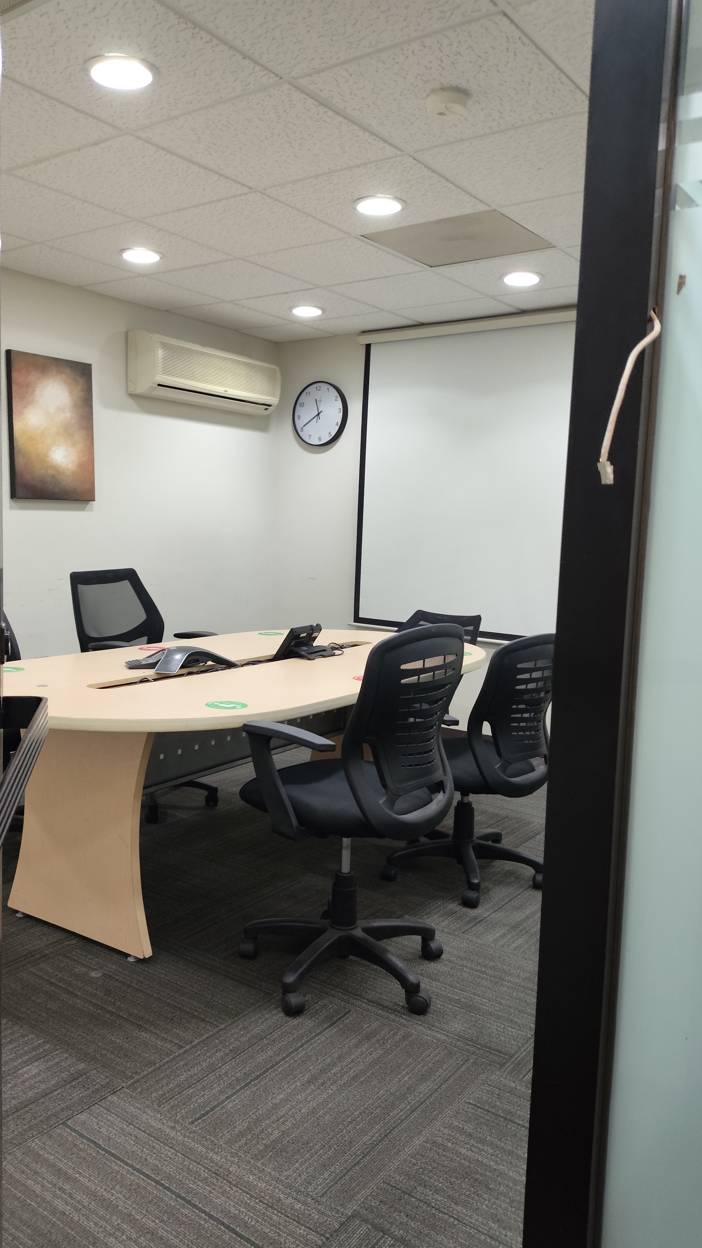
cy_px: 626
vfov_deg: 67.9
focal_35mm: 28
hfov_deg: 41.4
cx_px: 293
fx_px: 927
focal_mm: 4.71
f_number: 1.79
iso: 640
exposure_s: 1/20
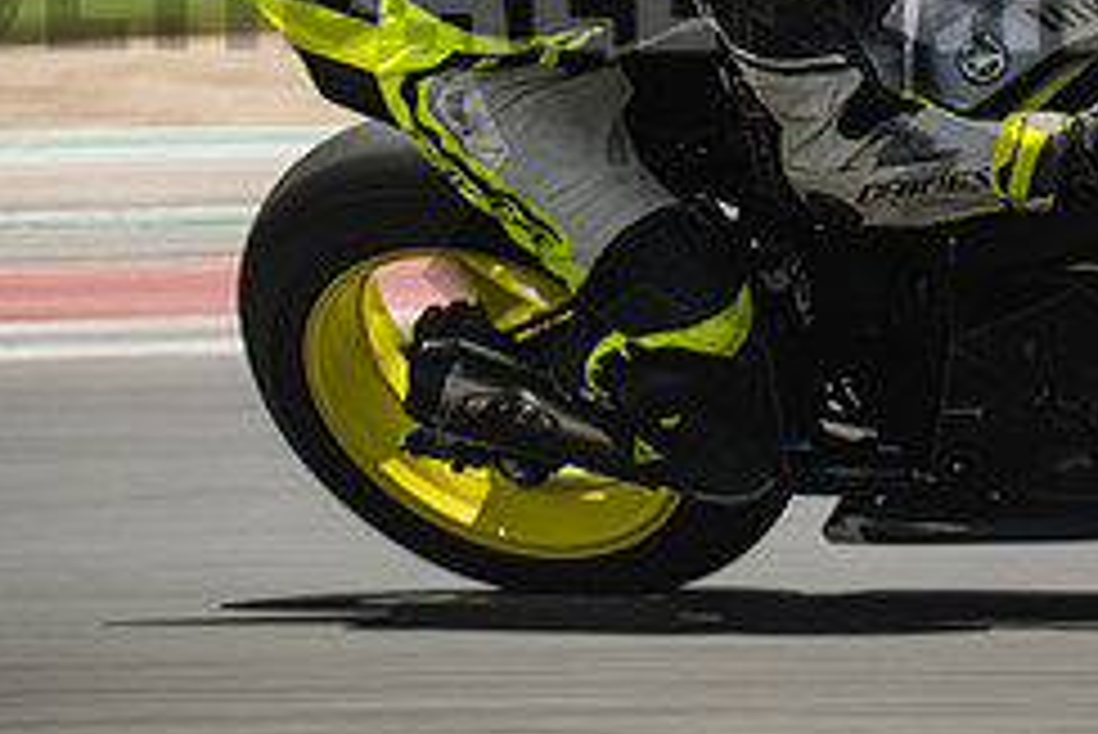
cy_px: -65
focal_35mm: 1426
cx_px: 860
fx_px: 43517
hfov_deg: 1.4
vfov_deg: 1.0
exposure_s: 1/250
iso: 160
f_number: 8
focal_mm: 400
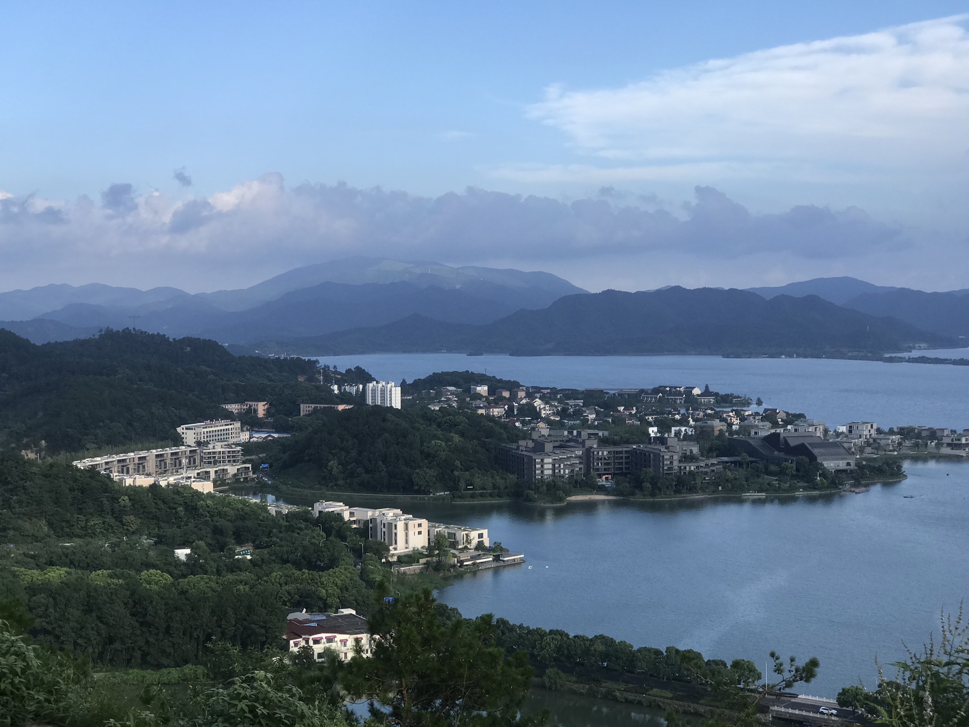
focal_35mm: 57
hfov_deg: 33.8
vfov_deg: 25.7
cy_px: 364
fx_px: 1596
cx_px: 484
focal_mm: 6.6
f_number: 2.8
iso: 20
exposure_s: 1/418
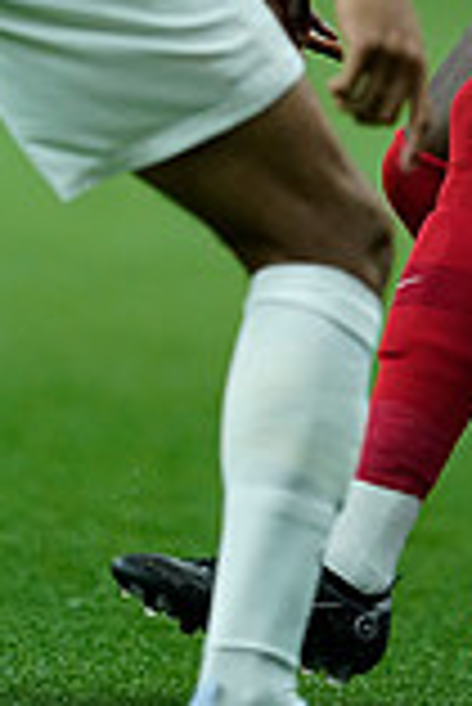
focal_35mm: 1719
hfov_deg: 0.8
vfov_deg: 1.2
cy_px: -148
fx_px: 33730
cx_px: 333
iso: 5000
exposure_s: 1/1600
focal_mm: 600
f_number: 4
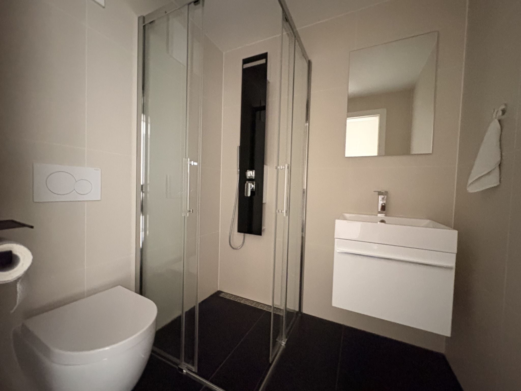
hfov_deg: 102.1
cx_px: 260
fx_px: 211
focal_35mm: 14
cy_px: 196
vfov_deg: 85.7
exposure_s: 1/17
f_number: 2.2
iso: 1600
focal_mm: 2.22
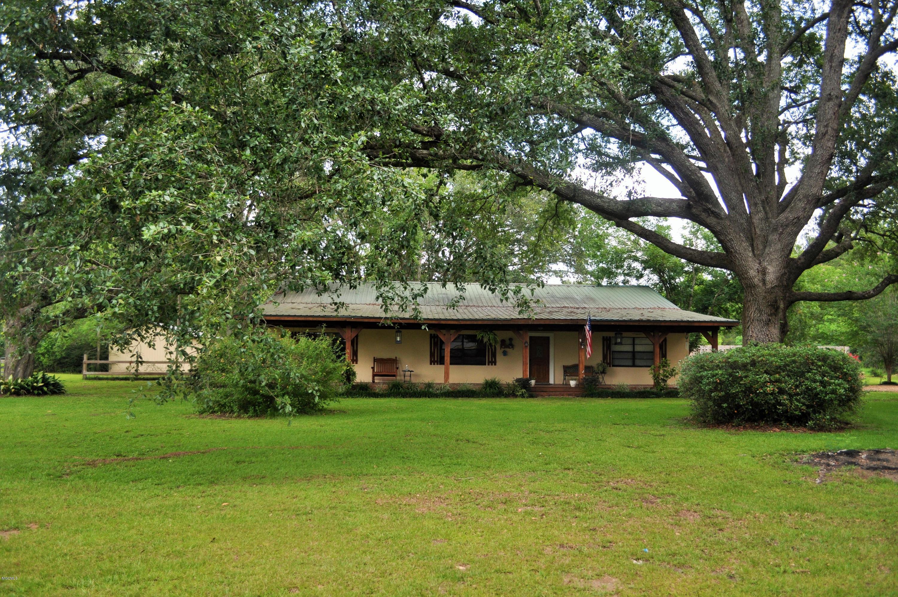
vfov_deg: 43.5
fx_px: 747
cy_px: 298
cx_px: 449
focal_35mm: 30
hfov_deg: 62.0
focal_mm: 20
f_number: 3.8
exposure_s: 1/500
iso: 250
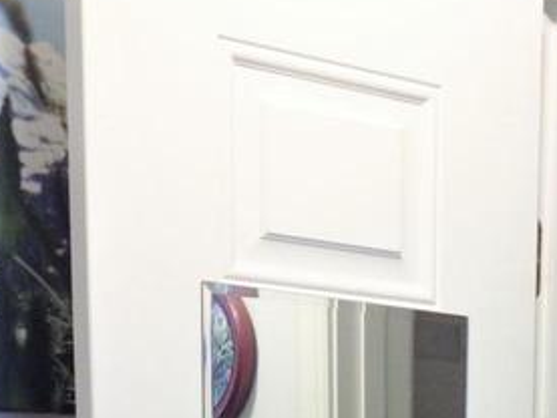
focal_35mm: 97
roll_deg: -0.5
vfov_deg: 13.7
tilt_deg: -10.7
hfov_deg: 19.7
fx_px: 1561
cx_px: 549
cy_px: 742
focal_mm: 4.28
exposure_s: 1/20
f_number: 2.4
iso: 125
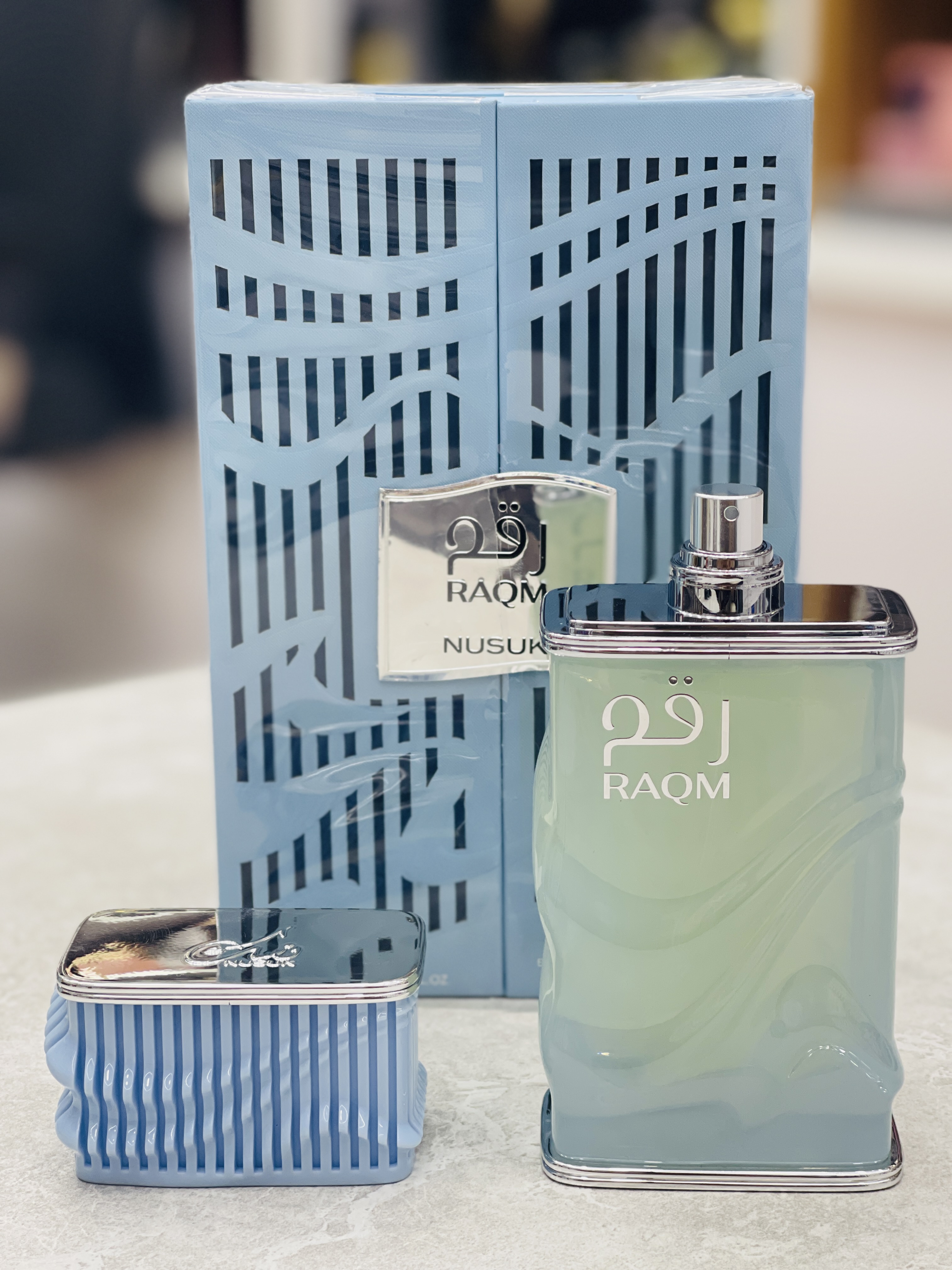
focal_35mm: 64
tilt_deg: -14.2
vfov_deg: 30.3
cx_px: 476
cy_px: 635
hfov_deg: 22.9
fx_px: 2347
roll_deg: -0.4
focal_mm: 7.5
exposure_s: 1/100
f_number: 2.2
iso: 100
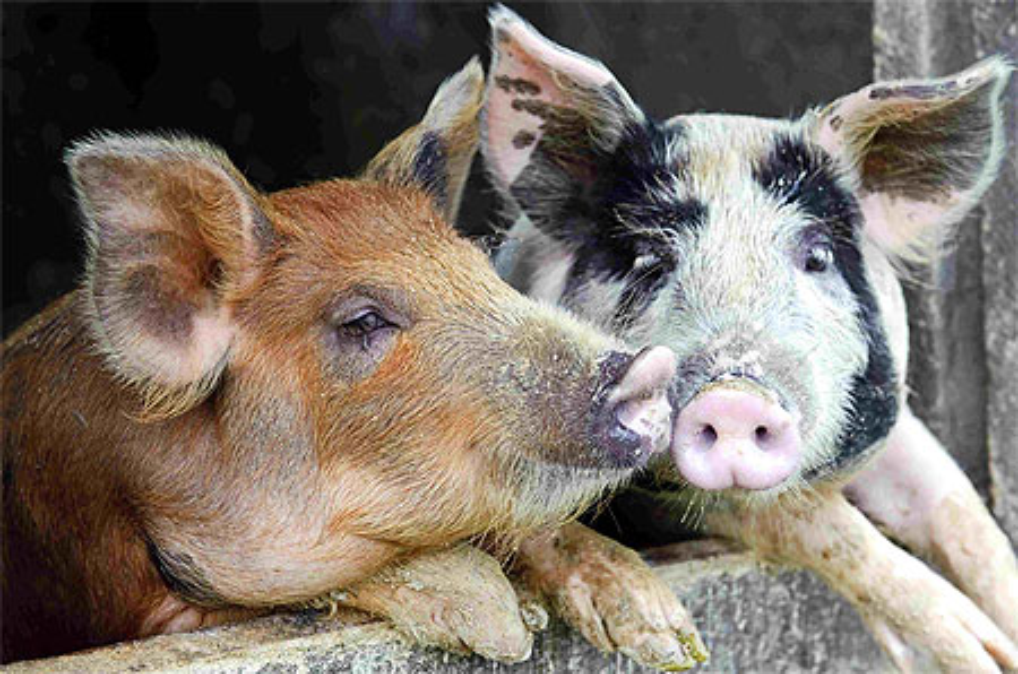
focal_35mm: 62
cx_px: 509
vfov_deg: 21.8
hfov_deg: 32.4
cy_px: 337
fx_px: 1749
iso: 200
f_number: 5.6
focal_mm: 62
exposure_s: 1/125
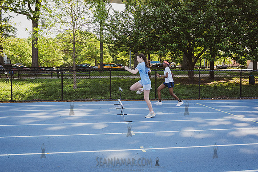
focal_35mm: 37
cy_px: 86
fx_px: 266
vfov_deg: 35.9
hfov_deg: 51.7
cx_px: 129
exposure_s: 1/640
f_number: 4.5
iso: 400
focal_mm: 29
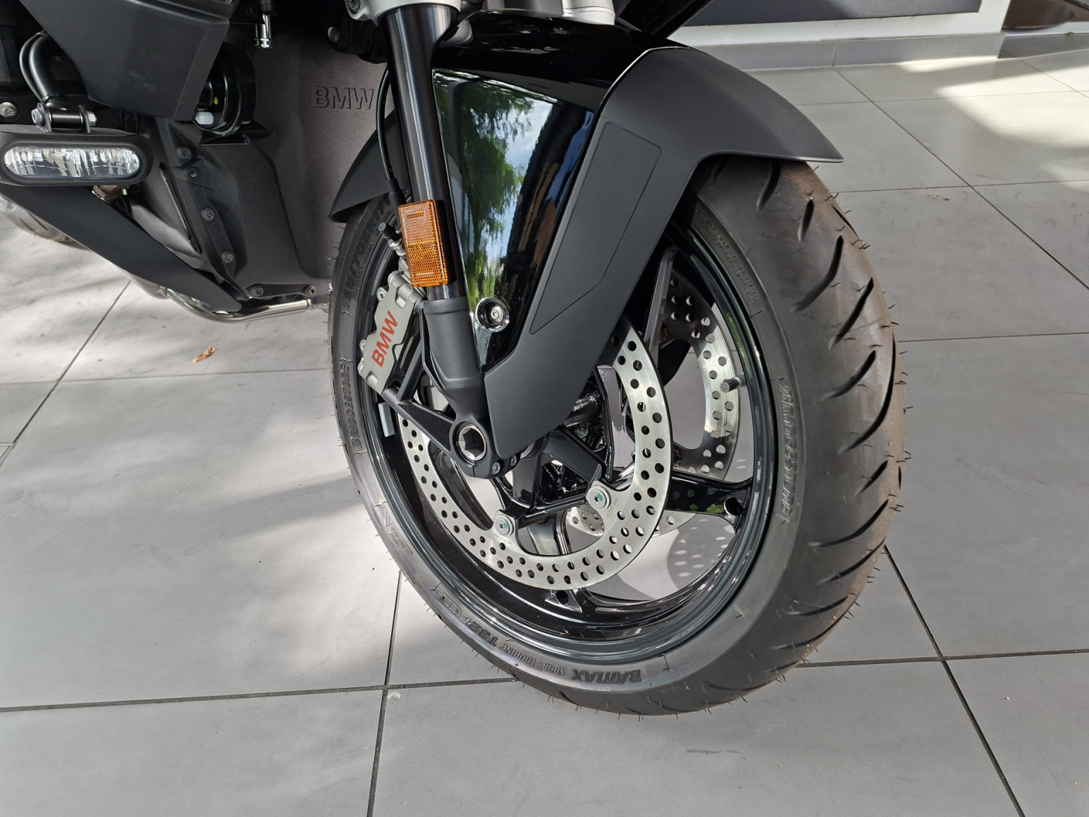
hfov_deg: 73.9
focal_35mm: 23
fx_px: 724
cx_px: 544
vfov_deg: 58.9
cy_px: 408
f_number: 1.8
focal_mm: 5.54
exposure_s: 1/120
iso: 50
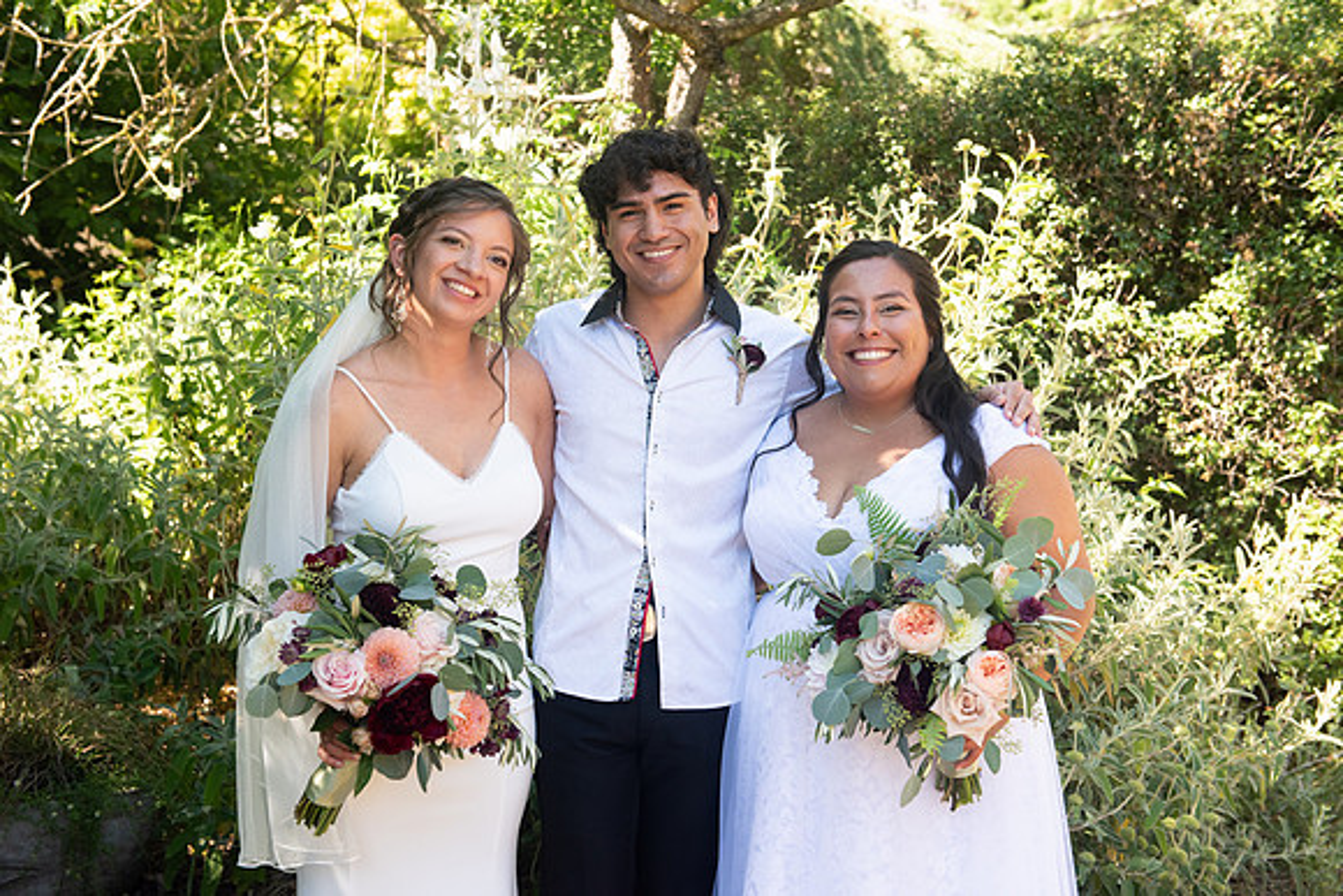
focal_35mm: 50
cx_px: 672
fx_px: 1866
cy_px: 448
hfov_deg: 39.6
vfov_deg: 27.0
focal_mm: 50
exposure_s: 1/400
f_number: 4.5
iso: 640
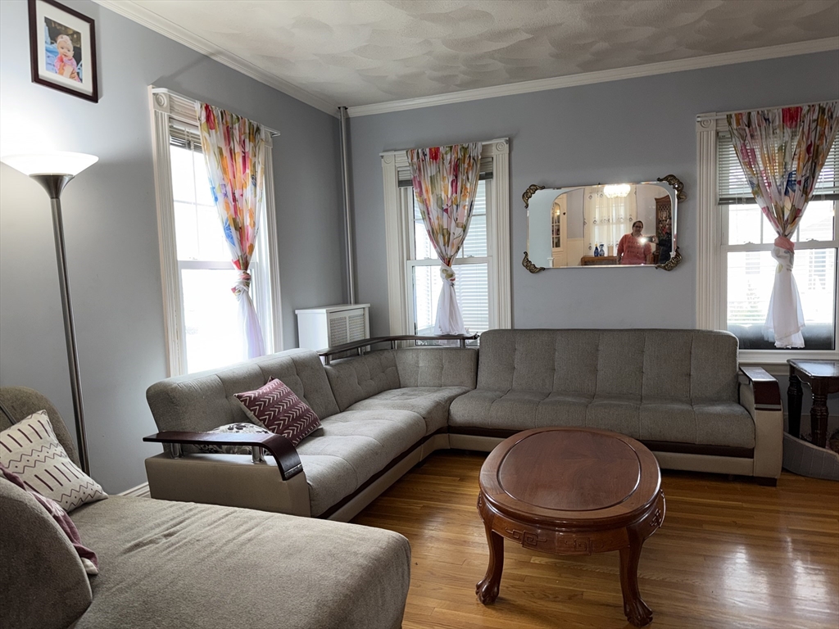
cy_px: 314
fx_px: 582
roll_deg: +2.2
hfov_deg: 71.6
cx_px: 420
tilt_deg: -4.0
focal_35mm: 24
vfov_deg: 56.8
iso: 64
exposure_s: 1/20
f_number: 1.78
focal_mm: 6.76
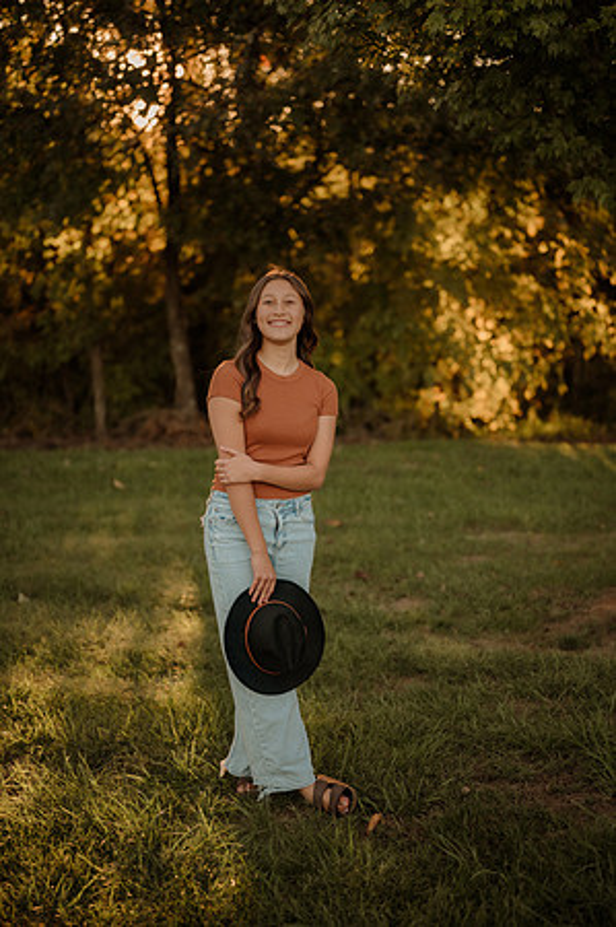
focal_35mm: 50
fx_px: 1286
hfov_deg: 26.9
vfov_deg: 39.6
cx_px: 308
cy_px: 464
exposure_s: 1/640
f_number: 2
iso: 250
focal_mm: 50
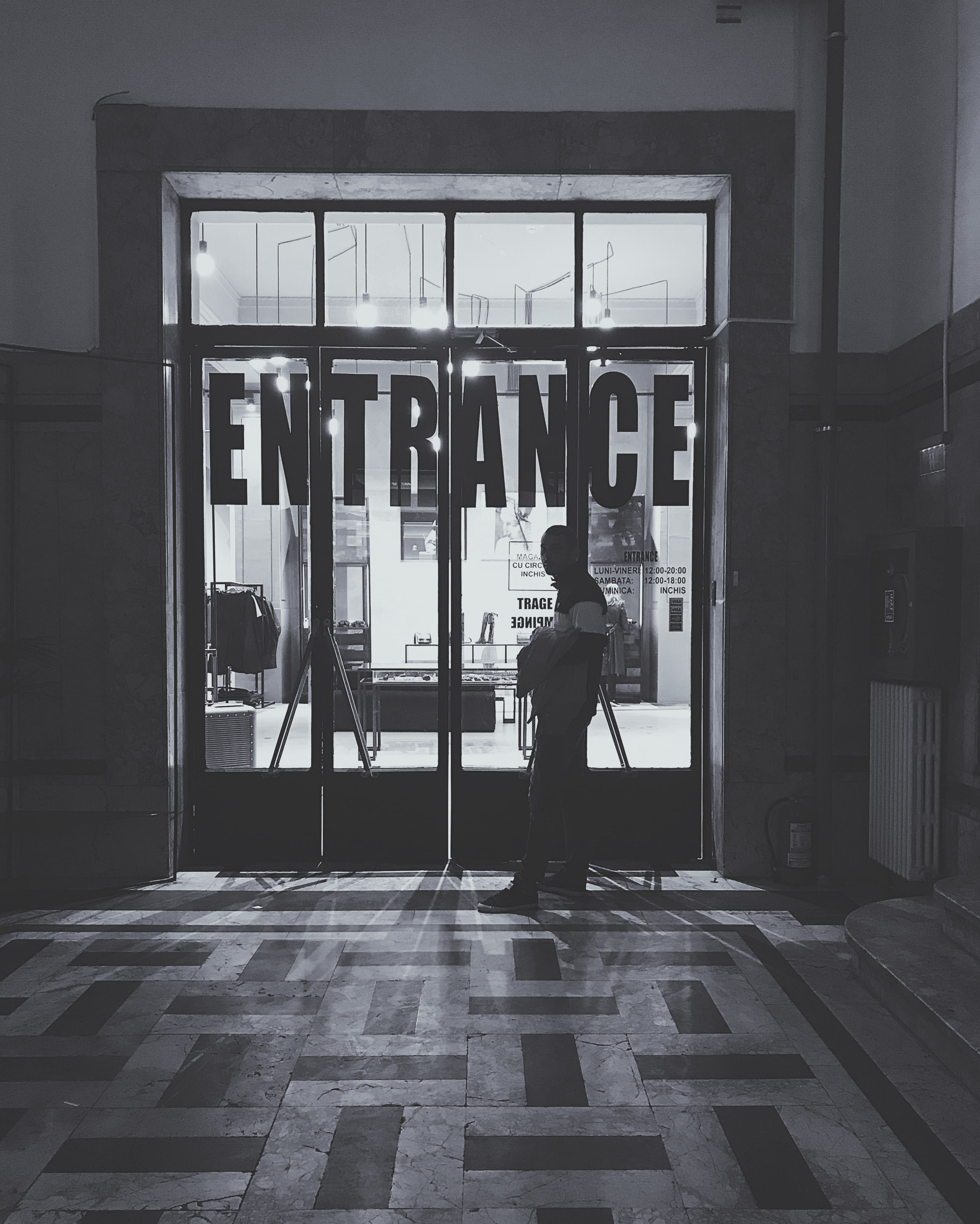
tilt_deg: -1.5
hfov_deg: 48.5
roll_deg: -0.2
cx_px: 491
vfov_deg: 58.7
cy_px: 660
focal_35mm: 30
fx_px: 1088
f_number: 1.8
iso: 80
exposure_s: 1/17
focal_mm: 3.99
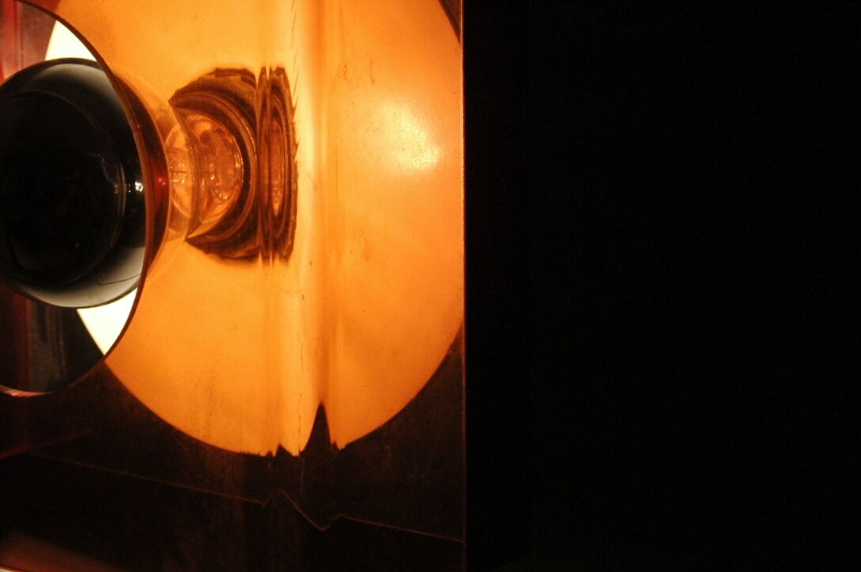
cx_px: 253
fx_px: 2294
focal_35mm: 96
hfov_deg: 21.1
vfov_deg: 14.2
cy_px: 142
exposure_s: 1/125
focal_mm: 31
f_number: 5.6
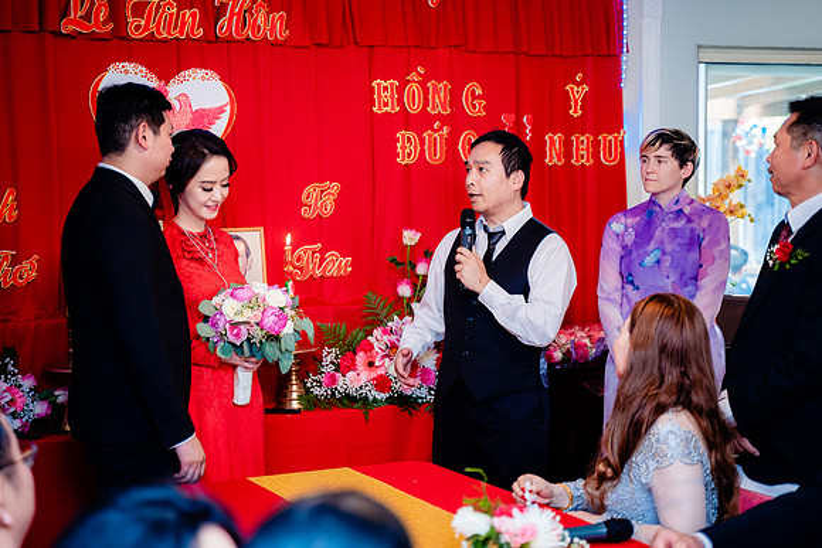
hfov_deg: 31.9
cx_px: 411
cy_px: 274
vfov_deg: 21.6
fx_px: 1439
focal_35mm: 63
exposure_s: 1/160
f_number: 2.8
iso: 1250
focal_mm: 63
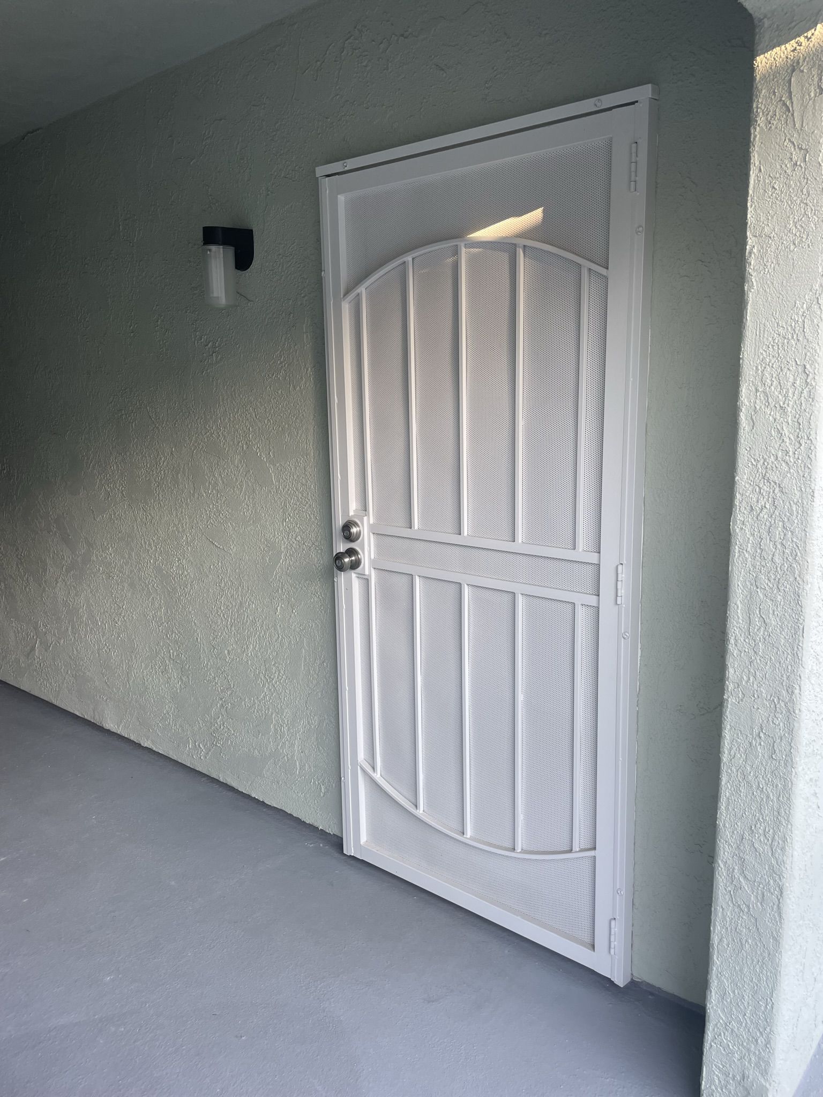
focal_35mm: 26
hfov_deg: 53.1
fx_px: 824
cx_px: 412
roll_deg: +1.8
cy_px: 548
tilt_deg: -11.2
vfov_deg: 67.3
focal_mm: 4.2
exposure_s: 1/121
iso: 40
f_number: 1.6
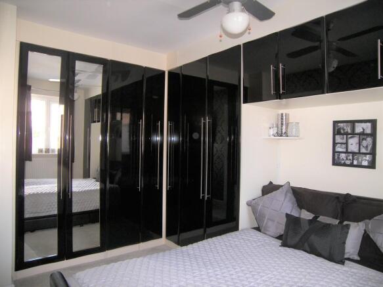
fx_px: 288
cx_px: 192
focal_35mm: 26
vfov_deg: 53.0
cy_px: 144
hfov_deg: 67.3
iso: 100
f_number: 2.8
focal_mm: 5.4
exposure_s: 1/30
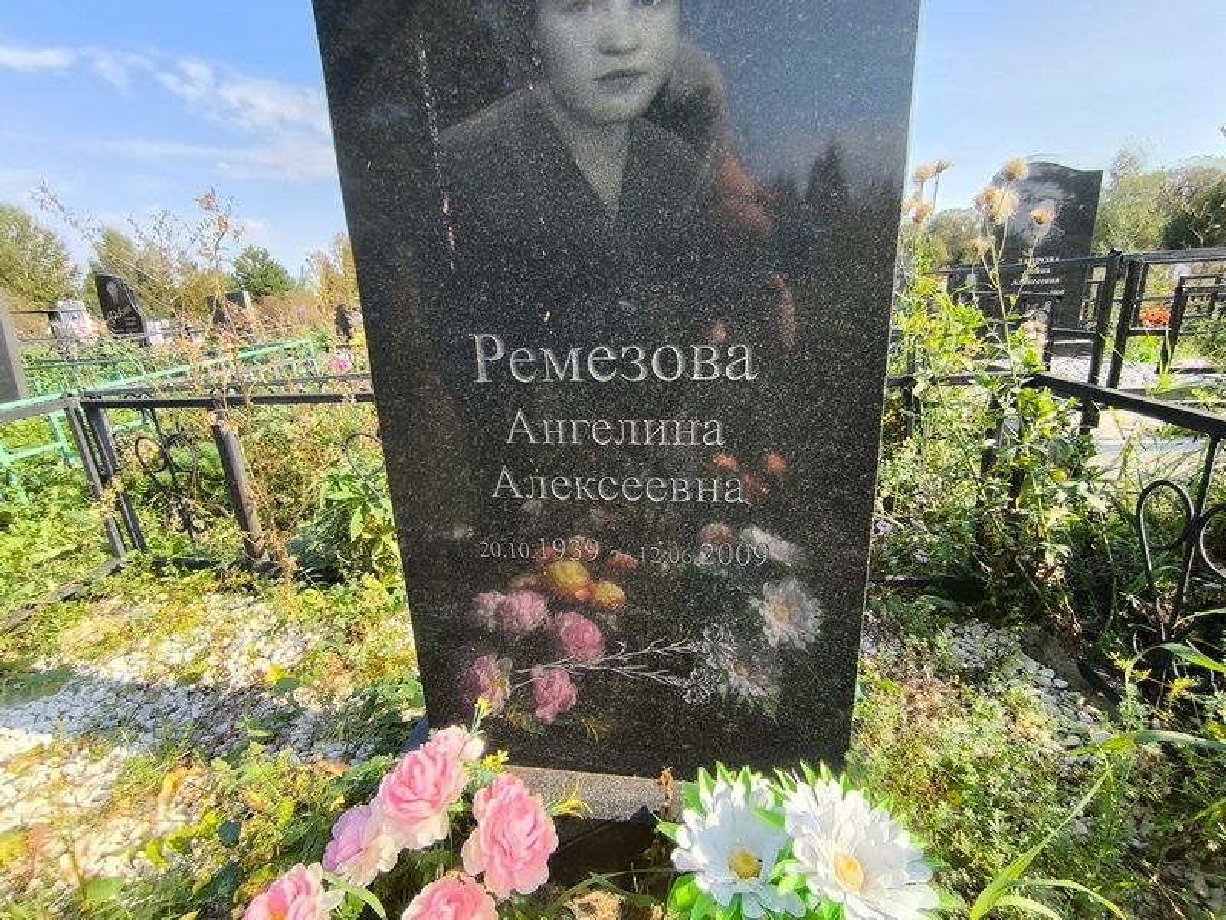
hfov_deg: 94.5
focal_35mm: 16
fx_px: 567
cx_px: 613
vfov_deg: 78.1
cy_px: 460
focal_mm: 1.65
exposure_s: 1/544
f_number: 2.2
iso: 50
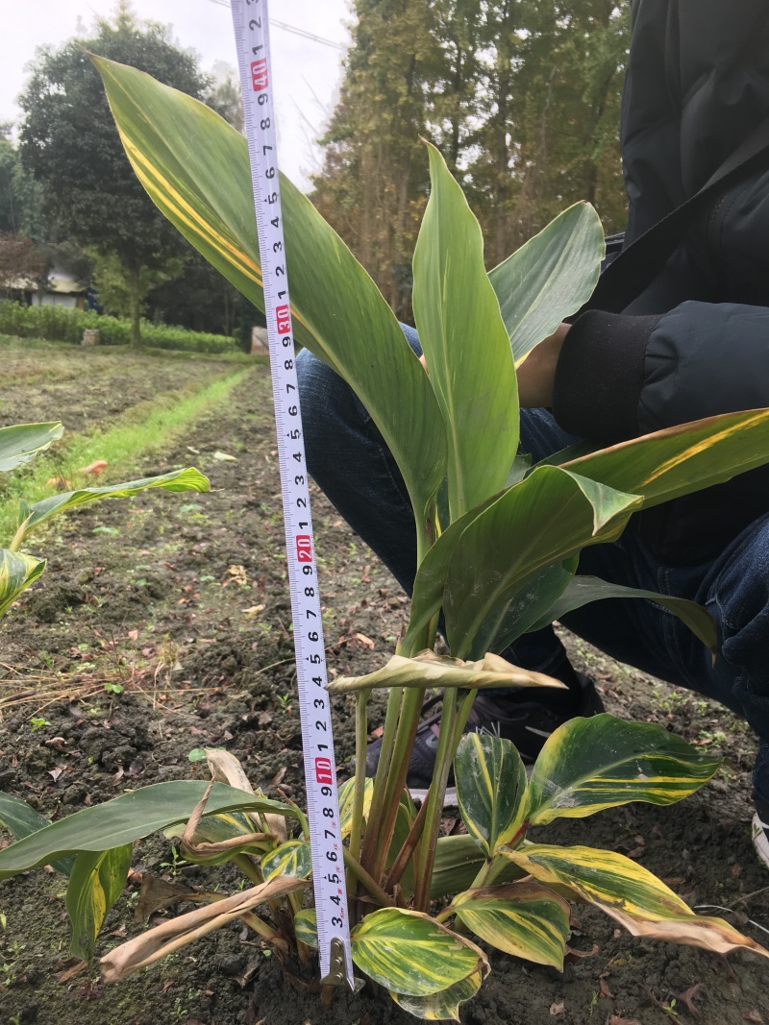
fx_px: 859
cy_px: 512
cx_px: 384
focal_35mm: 29
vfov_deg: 61.7
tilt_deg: -9.5
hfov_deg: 48.2
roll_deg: -4.2
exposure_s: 1/149
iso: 25
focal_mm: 4.15
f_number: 2.2
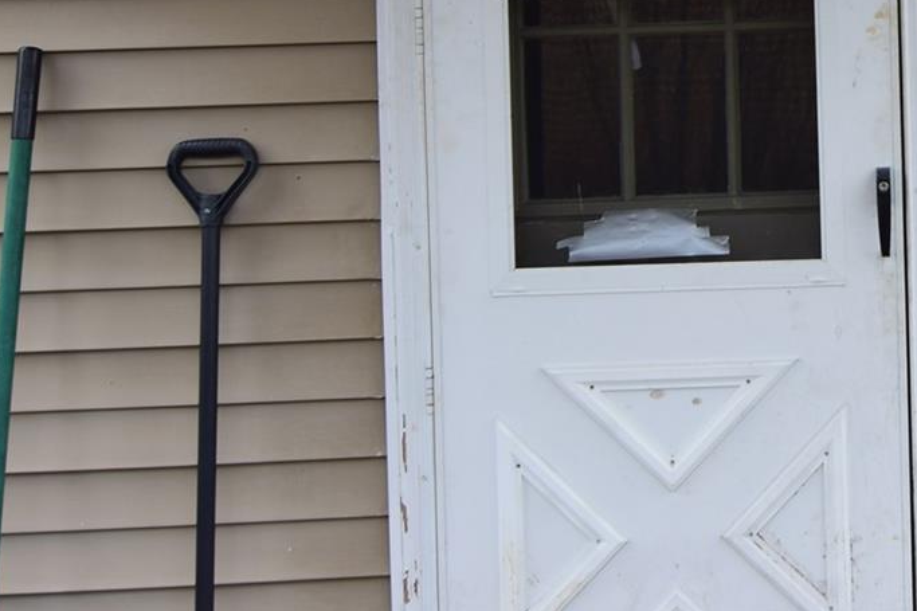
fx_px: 1604
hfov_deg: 28.9
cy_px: -15
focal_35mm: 63
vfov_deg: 20.8
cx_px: 1003
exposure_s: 1/125
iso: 100
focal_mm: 14
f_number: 5.6
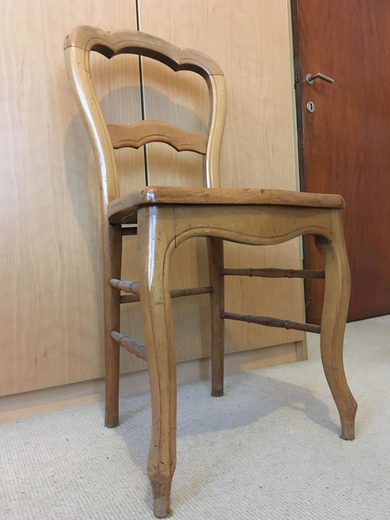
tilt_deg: -1.1
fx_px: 436
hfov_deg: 48.2
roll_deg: +3.1
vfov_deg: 61.7
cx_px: 195
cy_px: 260
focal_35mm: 29
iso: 400
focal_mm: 4.15
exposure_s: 1/17
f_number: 2.2
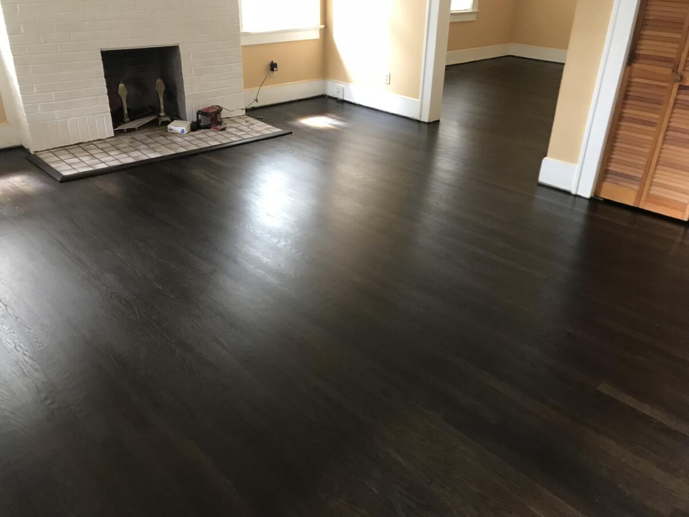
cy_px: 258
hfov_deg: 63.4
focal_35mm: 28
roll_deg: -1.2
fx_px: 557
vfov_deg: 49.7
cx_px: 344
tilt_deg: -28.5
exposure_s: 1/15
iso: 100
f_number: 1.8
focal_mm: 3.99
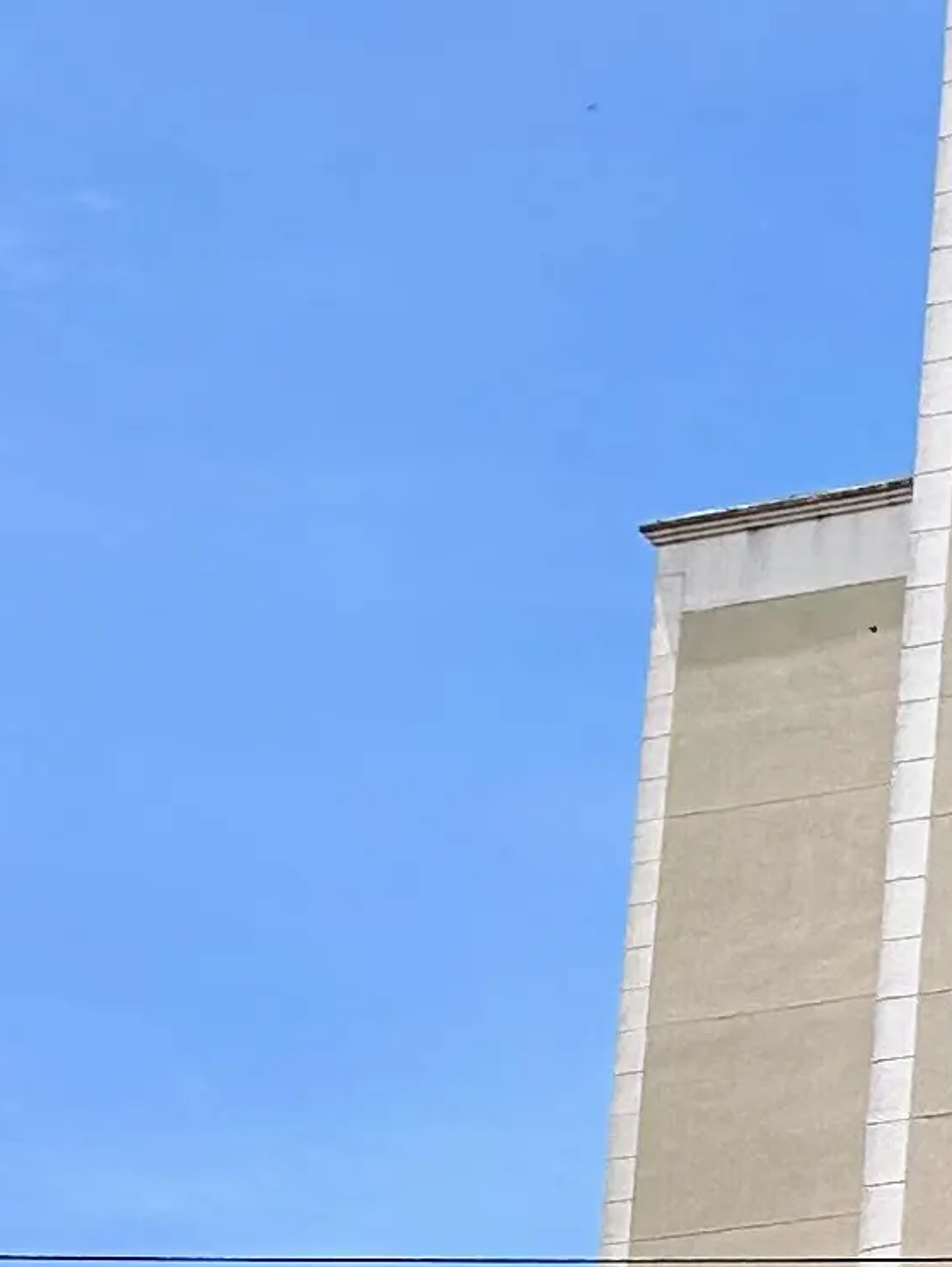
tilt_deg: +14.2
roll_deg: +1.3
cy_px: 1828
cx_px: 2902
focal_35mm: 141
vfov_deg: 13.3
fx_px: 5166
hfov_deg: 8.6
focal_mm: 5.7
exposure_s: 1/4630
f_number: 1.5
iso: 50
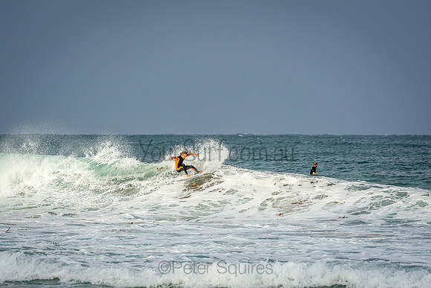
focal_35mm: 304
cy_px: 144
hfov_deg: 6.8
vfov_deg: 4.5
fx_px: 3637
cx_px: 216
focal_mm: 200
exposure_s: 1/800
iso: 200
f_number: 5.6
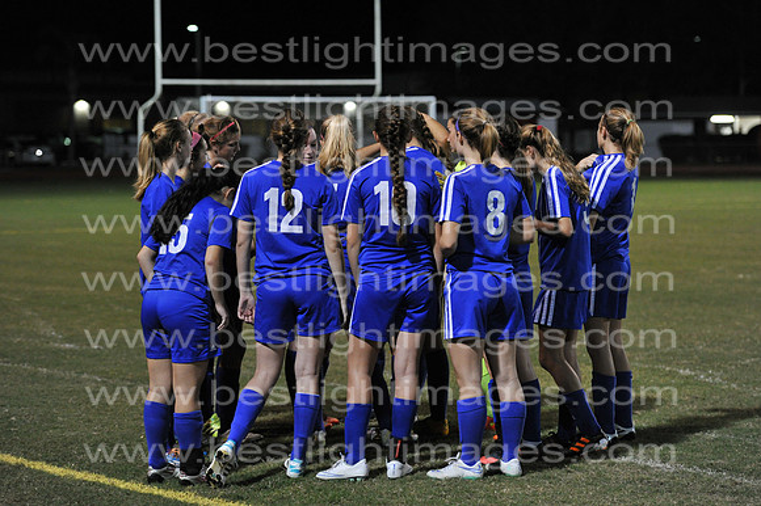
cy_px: 253
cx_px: 380
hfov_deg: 18.6
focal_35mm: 110
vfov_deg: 12.4
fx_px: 2324
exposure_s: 1/400
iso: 5000
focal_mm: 110
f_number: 3.2
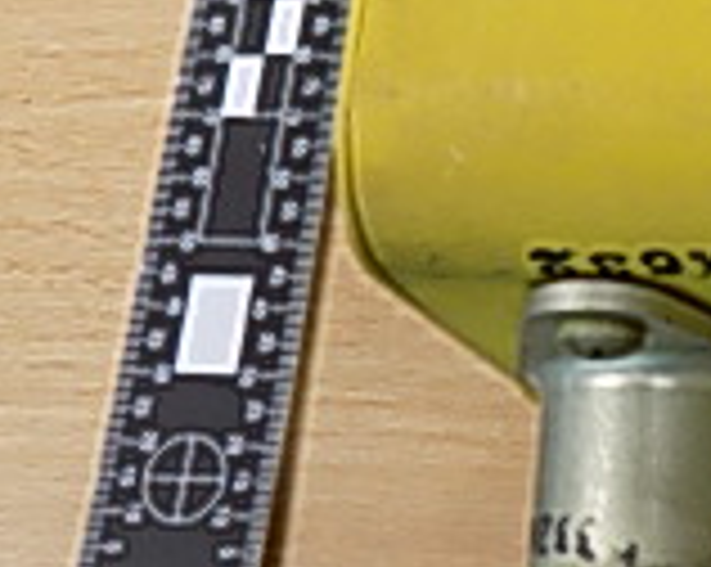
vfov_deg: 16.5
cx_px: 846
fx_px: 1913
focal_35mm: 91
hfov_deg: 19.8
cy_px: -4
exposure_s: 1/30
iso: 160
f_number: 3.1
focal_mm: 4
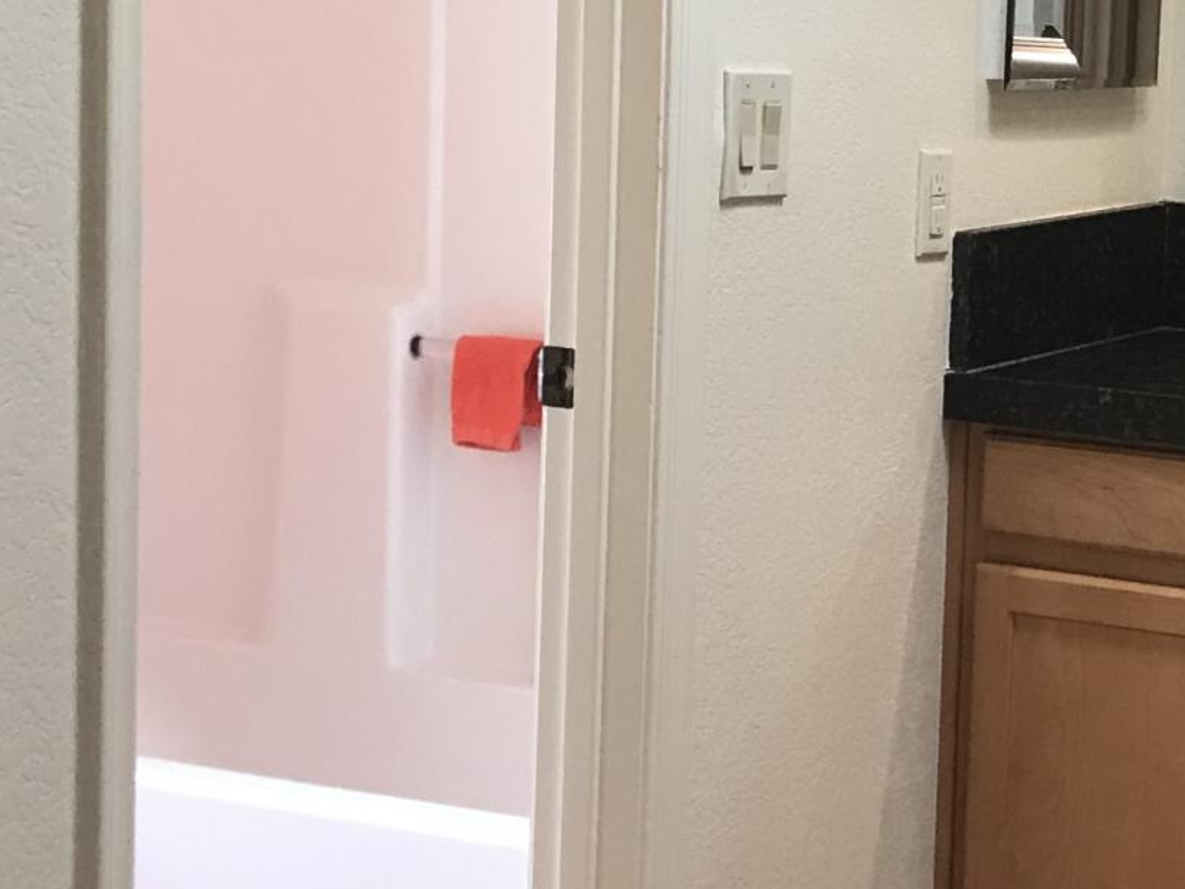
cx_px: 1008
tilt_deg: -7.3
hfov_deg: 19.0
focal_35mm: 102
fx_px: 3492
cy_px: 394
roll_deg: -3.1
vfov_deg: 14.5
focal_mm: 3.99
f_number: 1.8
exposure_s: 1/30
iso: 32
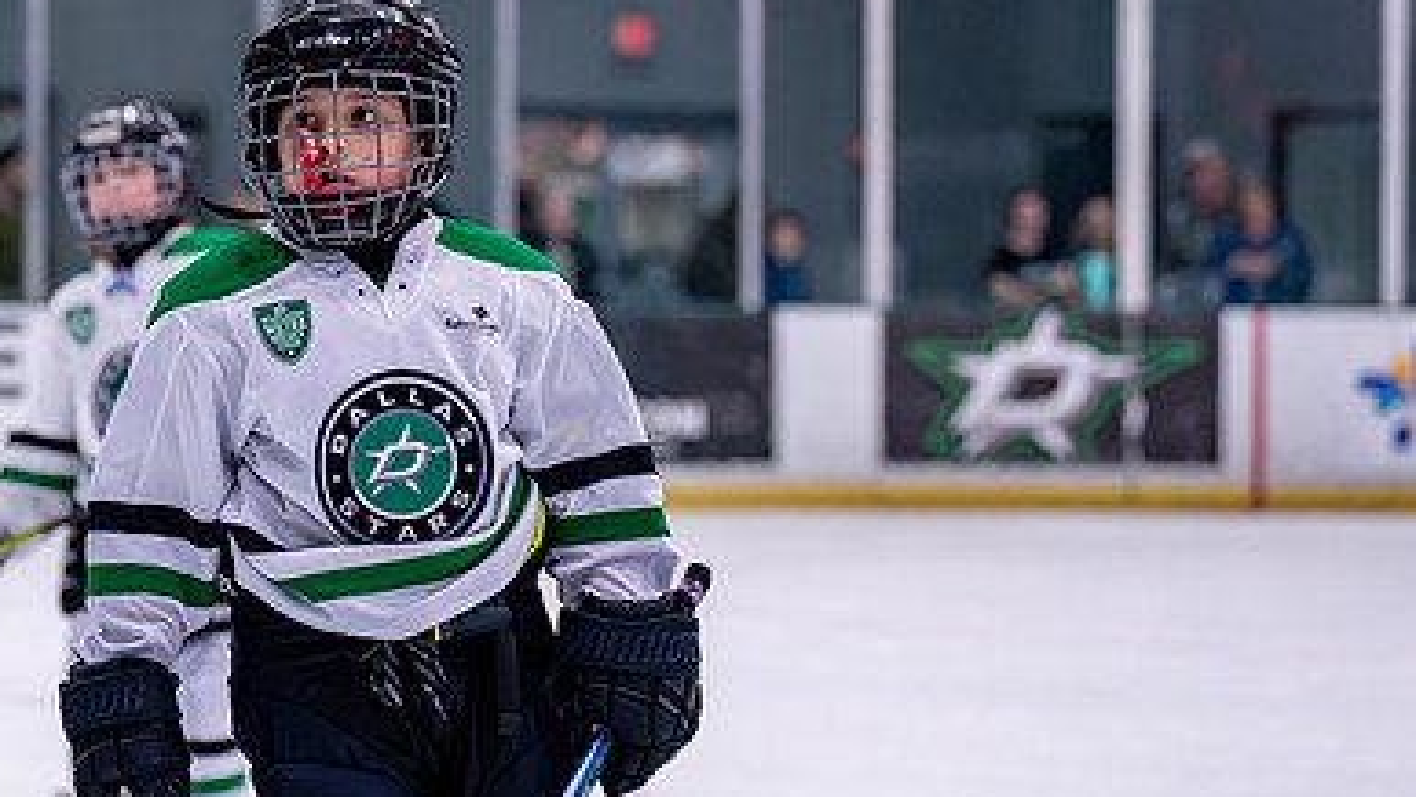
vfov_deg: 7.6
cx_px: 288
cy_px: 311
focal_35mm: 159
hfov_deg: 13.5
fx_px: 5972
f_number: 2.8
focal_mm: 83
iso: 2500
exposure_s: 1/1250
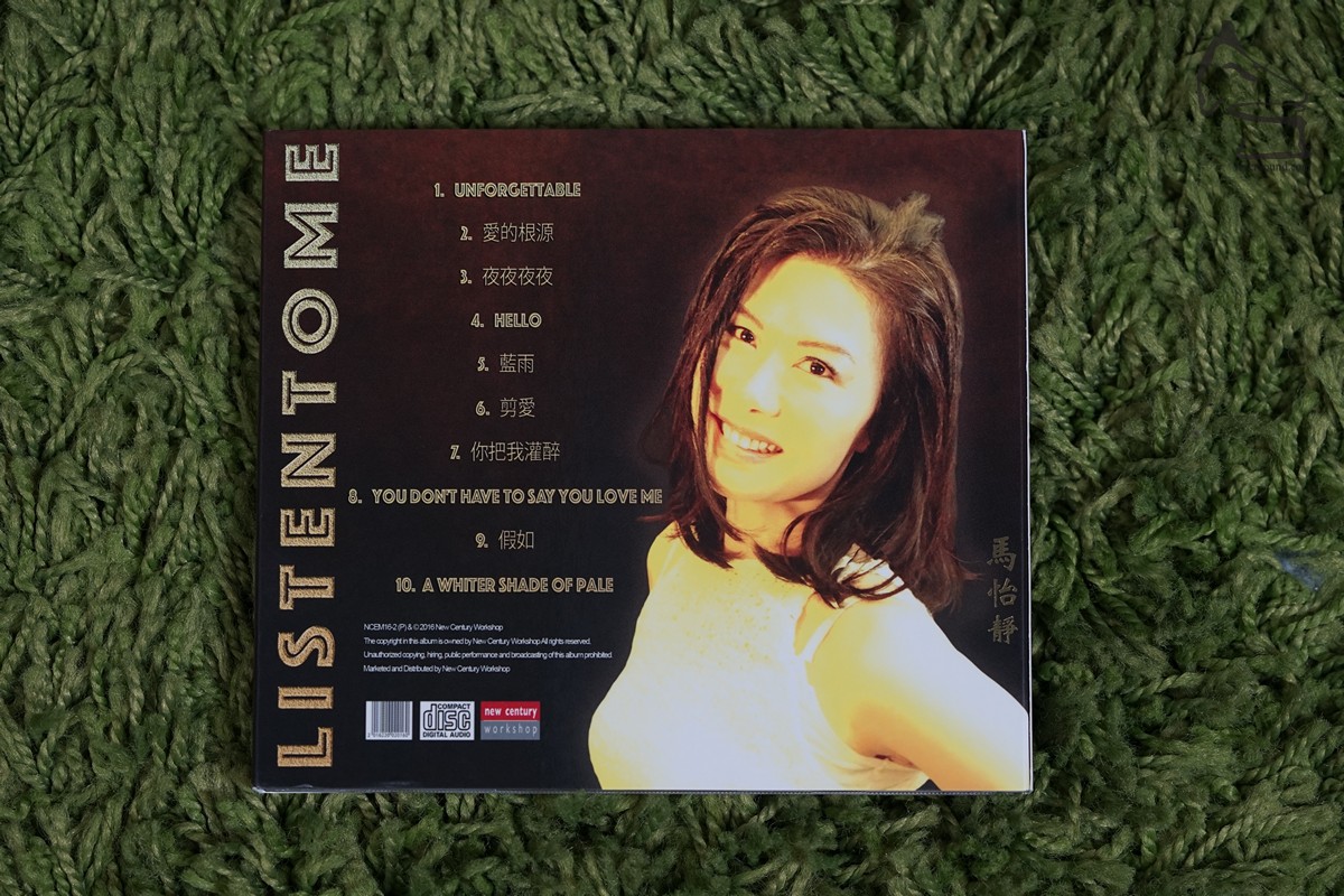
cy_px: 448
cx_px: 672
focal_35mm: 90
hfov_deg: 22.6
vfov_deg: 15.2
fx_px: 3360
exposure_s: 1/60
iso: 800
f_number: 5.6
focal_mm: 90
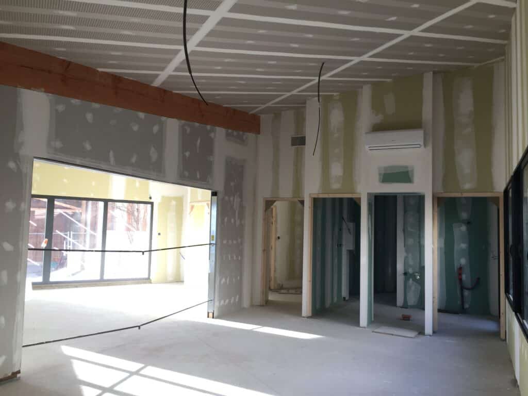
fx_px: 442
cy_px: 198
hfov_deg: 61.7
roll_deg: -2.0
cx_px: 264
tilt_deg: +2.9
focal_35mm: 29
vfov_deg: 48.2
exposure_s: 1/102
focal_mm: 4.15
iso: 32
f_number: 2.2
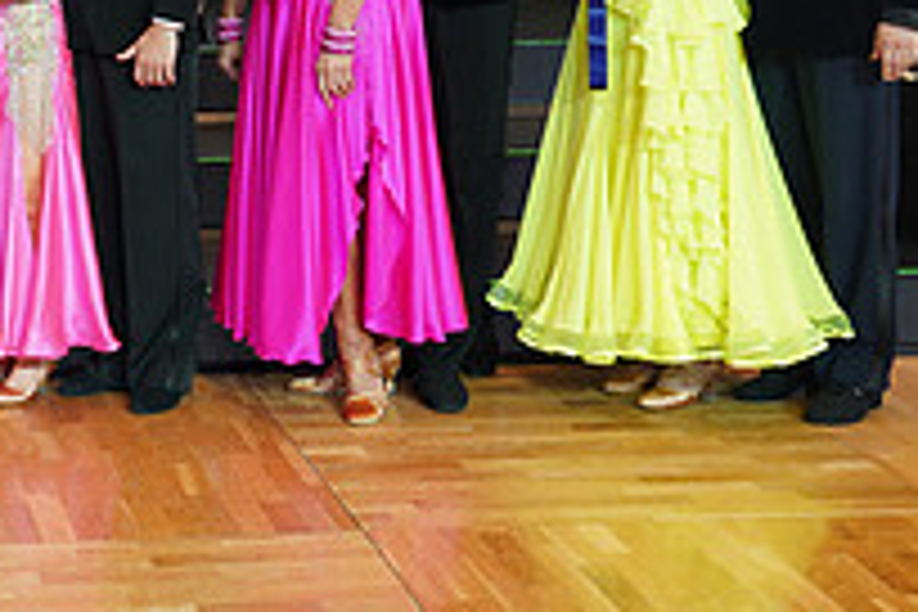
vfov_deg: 14.0
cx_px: -166
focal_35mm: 94
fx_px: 2397
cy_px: -196
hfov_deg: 20.4
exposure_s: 1/200
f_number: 5
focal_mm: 33
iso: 1250
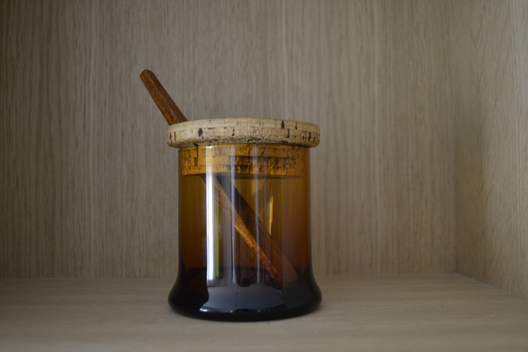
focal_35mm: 36
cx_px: 264
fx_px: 528
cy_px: 176
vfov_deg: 36.9
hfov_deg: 53.1
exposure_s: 1/60
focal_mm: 24
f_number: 4
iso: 1800
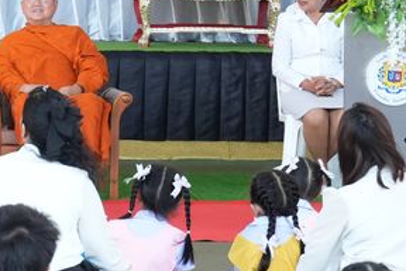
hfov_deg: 7.4
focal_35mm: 276
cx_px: -162
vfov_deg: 5.0
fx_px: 3109
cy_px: -68
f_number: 5.6
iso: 1600
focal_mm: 53
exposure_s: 1/125
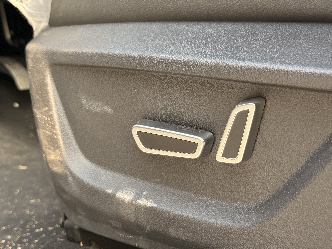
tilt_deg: -13.6
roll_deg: +0.0
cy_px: 124
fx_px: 460
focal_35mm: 48
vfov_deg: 30.3
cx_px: 166
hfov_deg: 39.7
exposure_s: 1/242
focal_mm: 6.76
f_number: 1.78
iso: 160
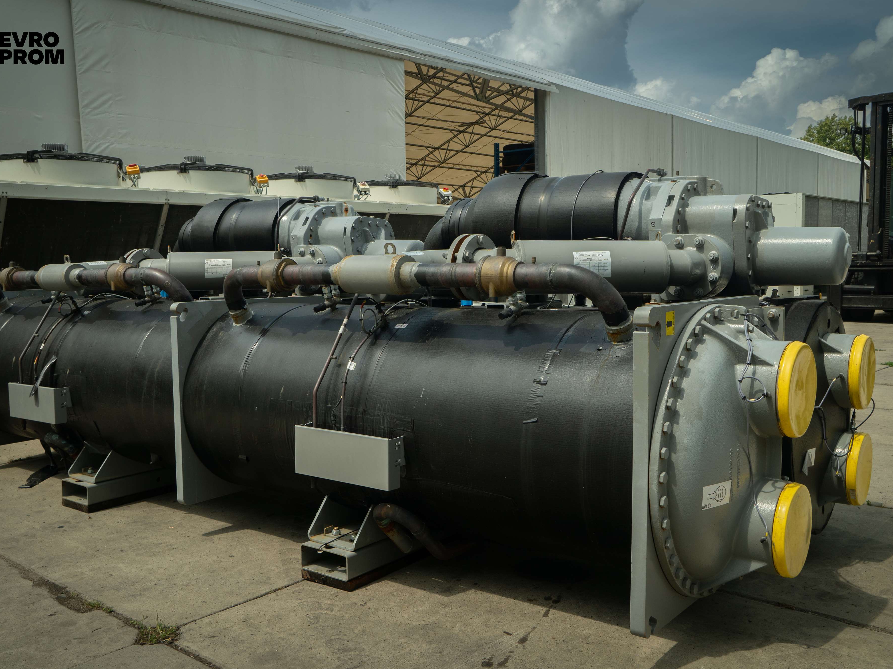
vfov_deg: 44.2
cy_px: 341
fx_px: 825
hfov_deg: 56.8
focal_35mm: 32
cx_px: 446
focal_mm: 29
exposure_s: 1/200
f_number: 9
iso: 320
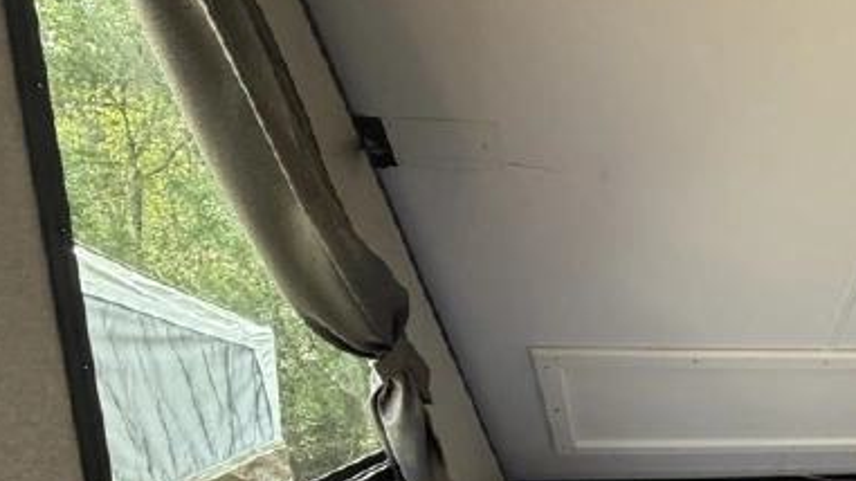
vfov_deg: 33.8
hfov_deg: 54.6
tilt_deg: -11.9
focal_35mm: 32
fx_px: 726
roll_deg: +0.3
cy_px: 468
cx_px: 741
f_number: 2.2
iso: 400
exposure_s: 1/60
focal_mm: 2.22
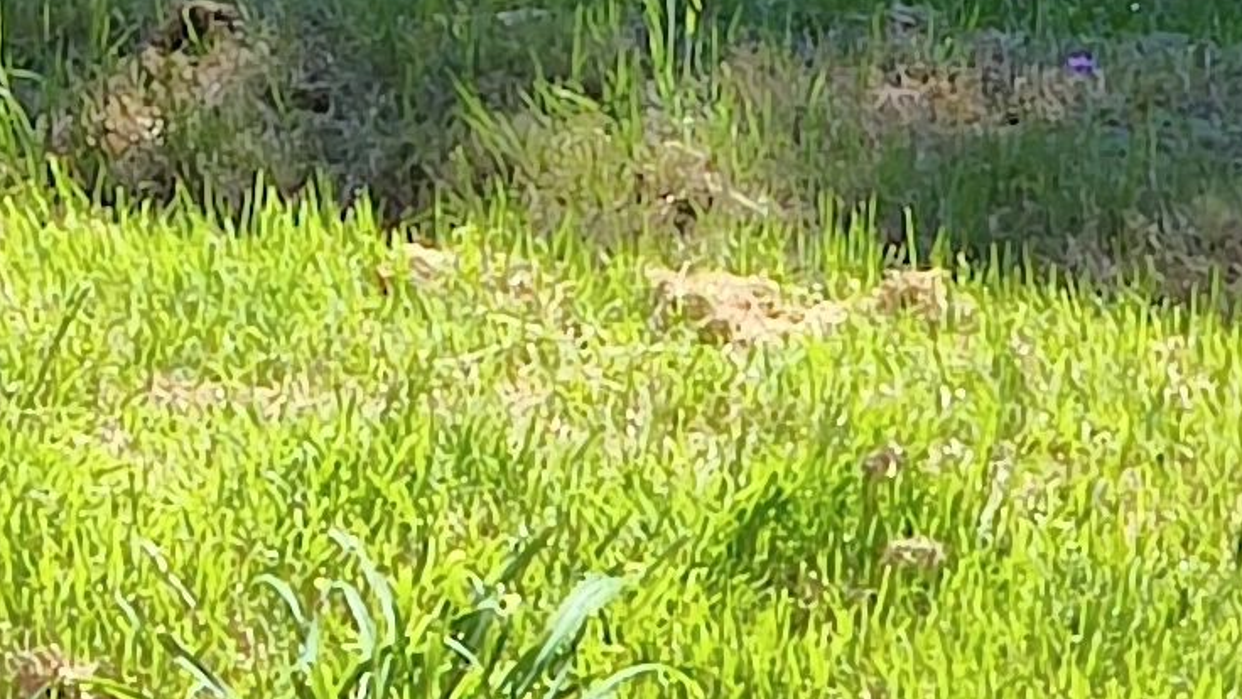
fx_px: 19694
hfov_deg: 3.6
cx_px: -1451
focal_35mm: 598
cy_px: -1808
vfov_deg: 2.0
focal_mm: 8.8
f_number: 2
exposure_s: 1/295
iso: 50
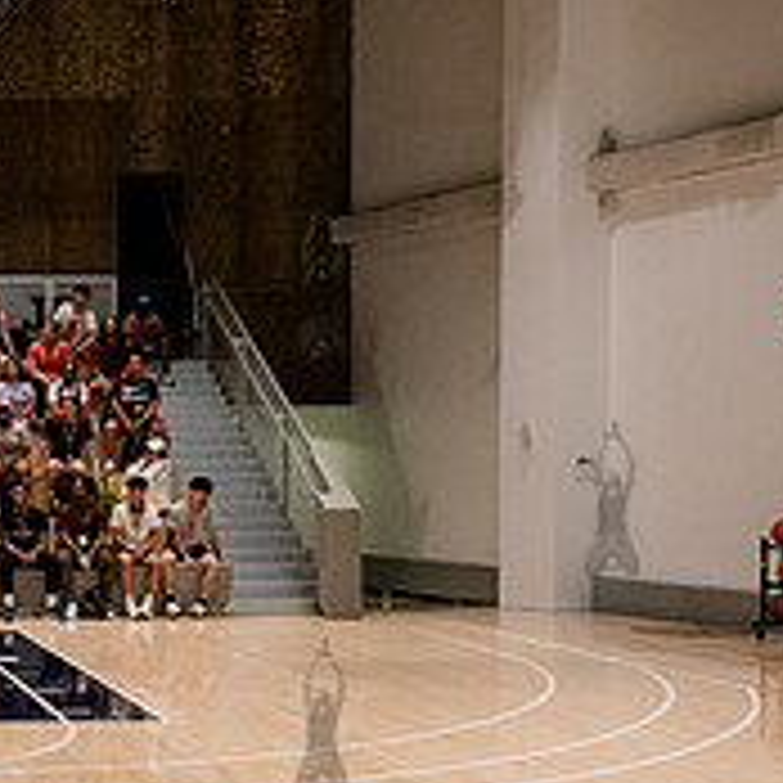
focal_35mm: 72
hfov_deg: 21.5
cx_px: -261
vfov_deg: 23.9
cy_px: 497
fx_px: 1843
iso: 5000
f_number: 5
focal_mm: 24
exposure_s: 1/400
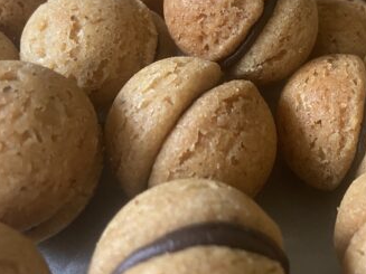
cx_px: 261
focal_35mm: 53
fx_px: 560
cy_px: 37
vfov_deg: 26.7
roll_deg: -4.3
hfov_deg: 35.6
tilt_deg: -34.4
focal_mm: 4.25
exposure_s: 1/60
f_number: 1.8
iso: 160
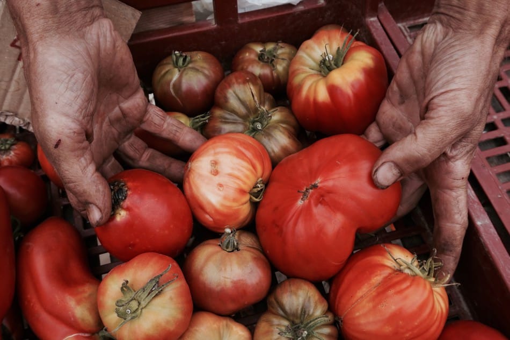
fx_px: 446
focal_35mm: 32
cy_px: 170
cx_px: 255
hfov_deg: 59.5
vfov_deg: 41.7
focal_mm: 21
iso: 100
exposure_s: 1/100
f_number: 8
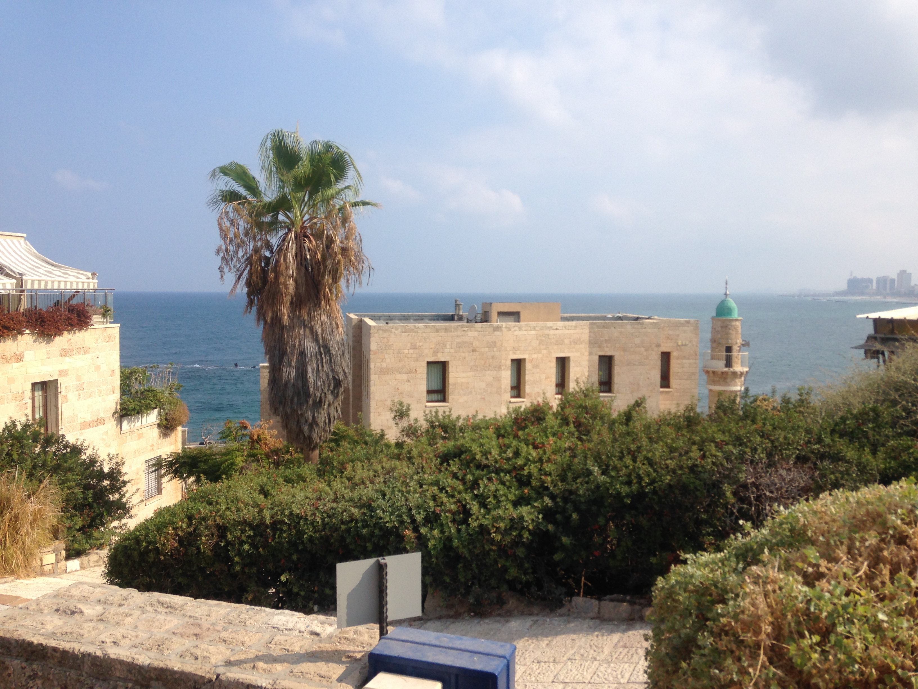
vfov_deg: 42.9
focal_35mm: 33
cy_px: 344
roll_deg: +1.8
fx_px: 875
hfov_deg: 55.4
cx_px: 459
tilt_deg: -4.0
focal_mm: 4.12
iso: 50
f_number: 2.4
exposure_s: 1/1869
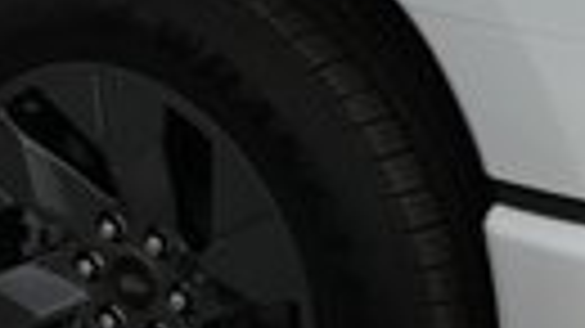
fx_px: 1923
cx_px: -54
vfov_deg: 9.3
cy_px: -247
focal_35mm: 124
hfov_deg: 16.8
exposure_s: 1/160
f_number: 4
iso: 1000
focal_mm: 24
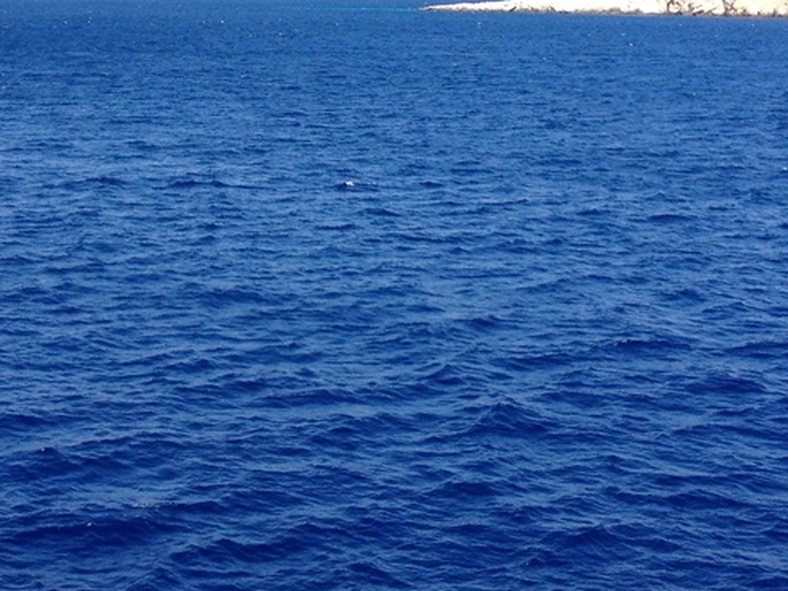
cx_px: 354
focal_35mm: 86
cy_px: 3
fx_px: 1958
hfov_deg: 22.7
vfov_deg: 16.8
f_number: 2.4
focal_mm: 4.28
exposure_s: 1/1314
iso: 50
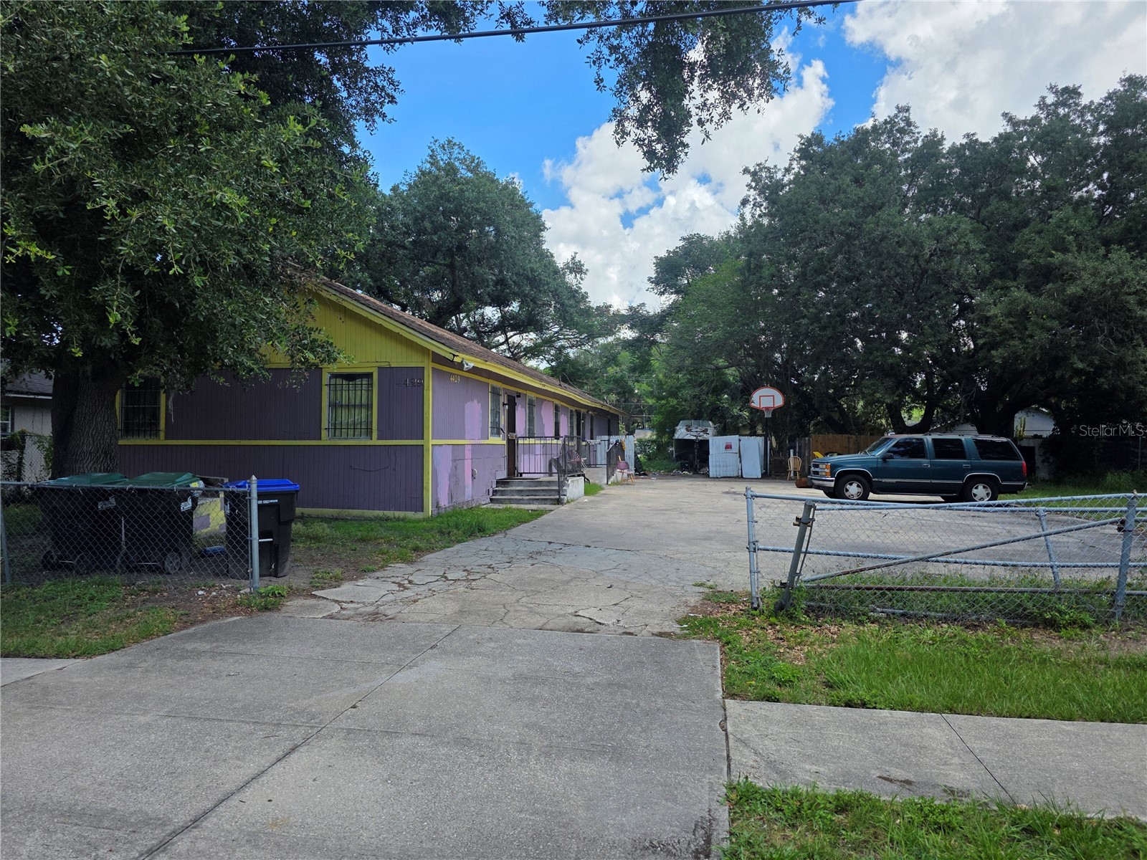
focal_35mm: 23
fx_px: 762
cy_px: 430
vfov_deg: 58.9
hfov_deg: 73.9
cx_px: 574
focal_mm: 6.3
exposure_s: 1/4650
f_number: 1.7
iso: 80
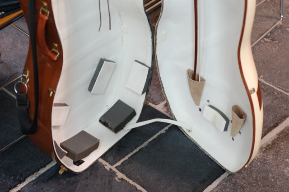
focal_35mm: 75
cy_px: 96
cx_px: 144
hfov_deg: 27.0
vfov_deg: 18.1
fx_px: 601
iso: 800
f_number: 3.5
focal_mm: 50
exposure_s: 1/50
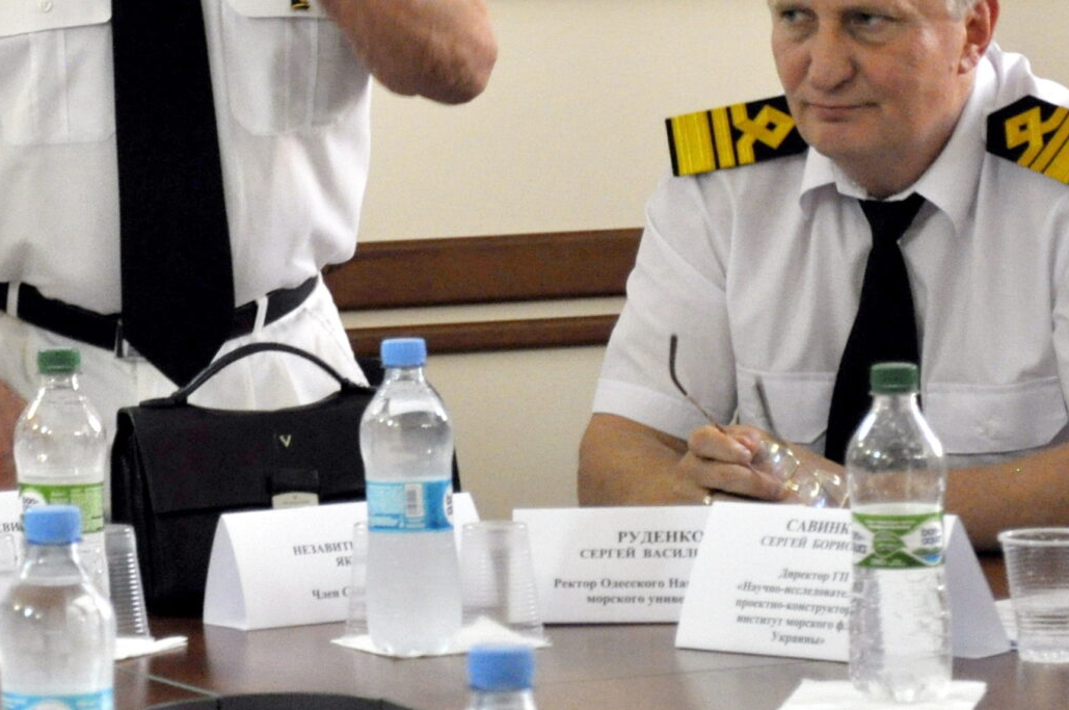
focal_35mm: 205
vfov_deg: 6.6
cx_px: 87
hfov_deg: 10.0
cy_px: -98
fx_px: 6086
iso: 800
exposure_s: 1/30
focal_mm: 55
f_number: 5.6
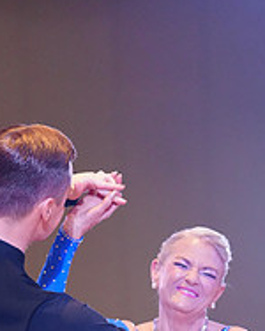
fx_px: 2985
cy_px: 506
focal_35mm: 305
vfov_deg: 6.3
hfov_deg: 5.1
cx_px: 91
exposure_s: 1/400
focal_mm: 105
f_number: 2.8
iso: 5000
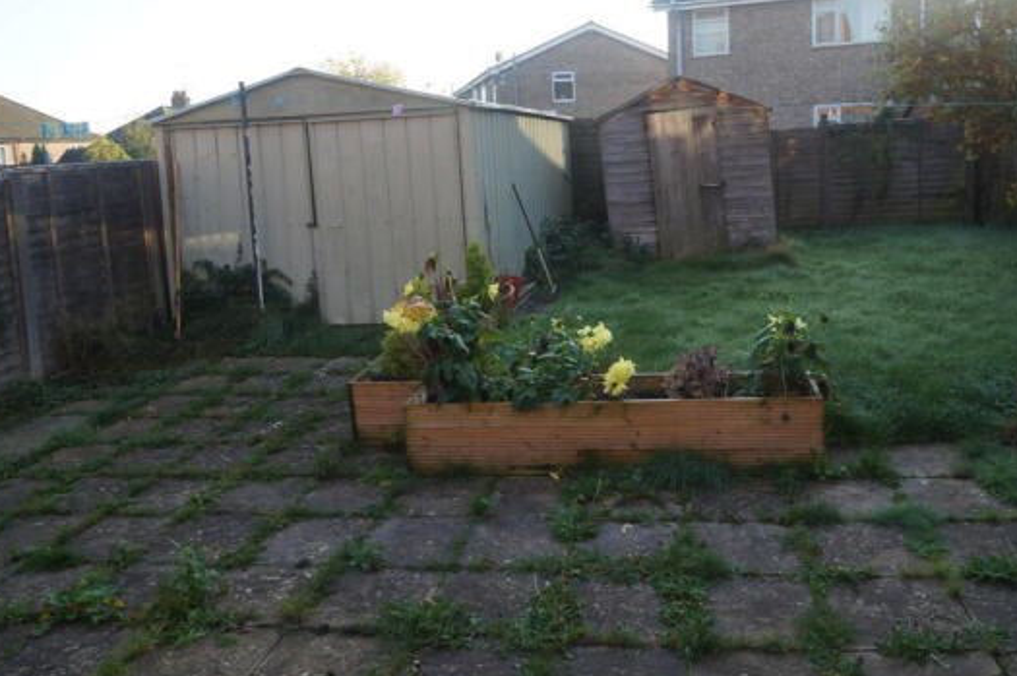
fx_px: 847
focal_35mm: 30
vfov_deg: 43.3
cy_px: 265
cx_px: 546
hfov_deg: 61.9
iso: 200
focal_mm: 16
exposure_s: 1/160
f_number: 6.3
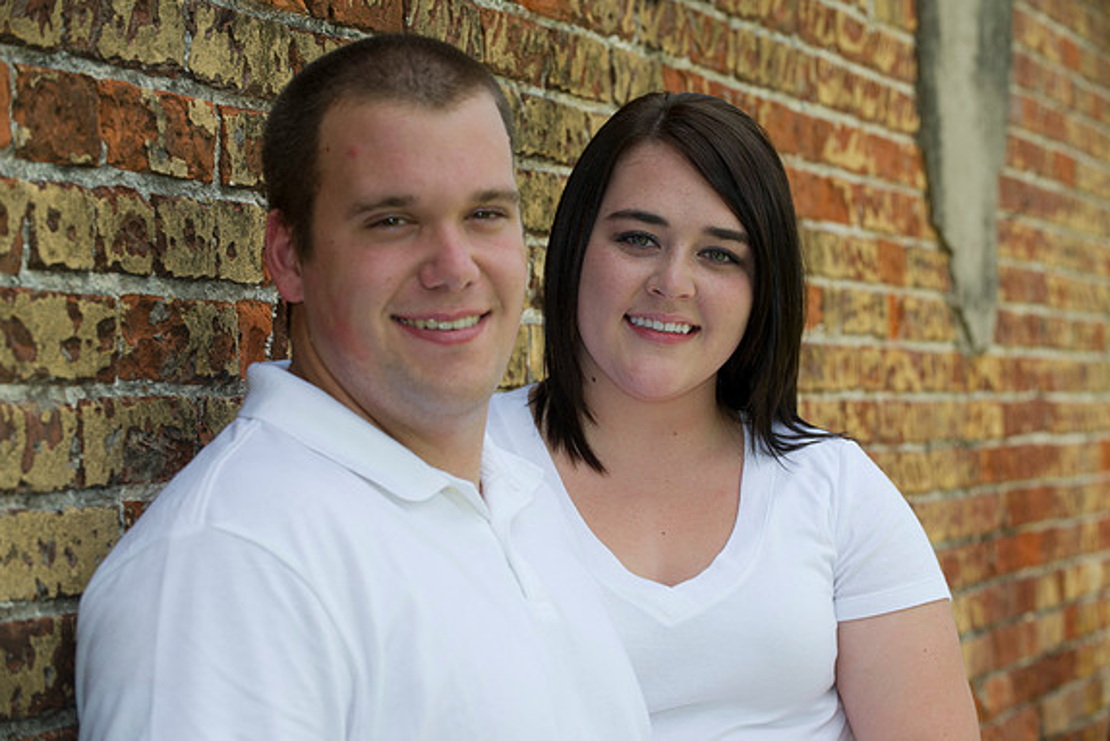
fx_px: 3269
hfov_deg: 19.3
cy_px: 371
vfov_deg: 12.9
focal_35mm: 106
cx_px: 555
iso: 200
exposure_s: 1/250
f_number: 5.6
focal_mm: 105
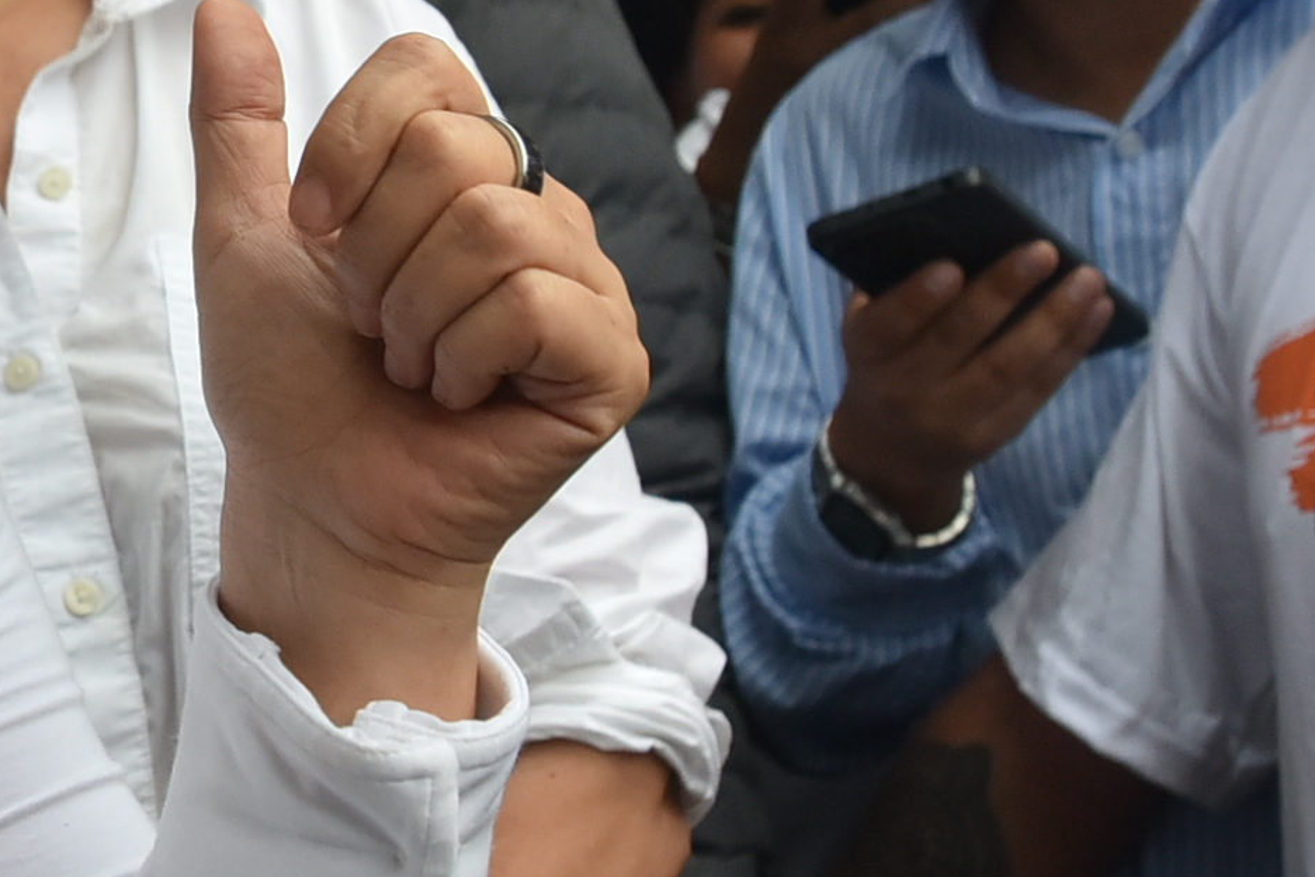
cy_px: 170
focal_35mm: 118
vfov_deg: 11.6
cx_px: -479
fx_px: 4310
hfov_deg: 16.3
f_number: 10
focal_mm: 30
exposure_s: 1/200
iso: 1000
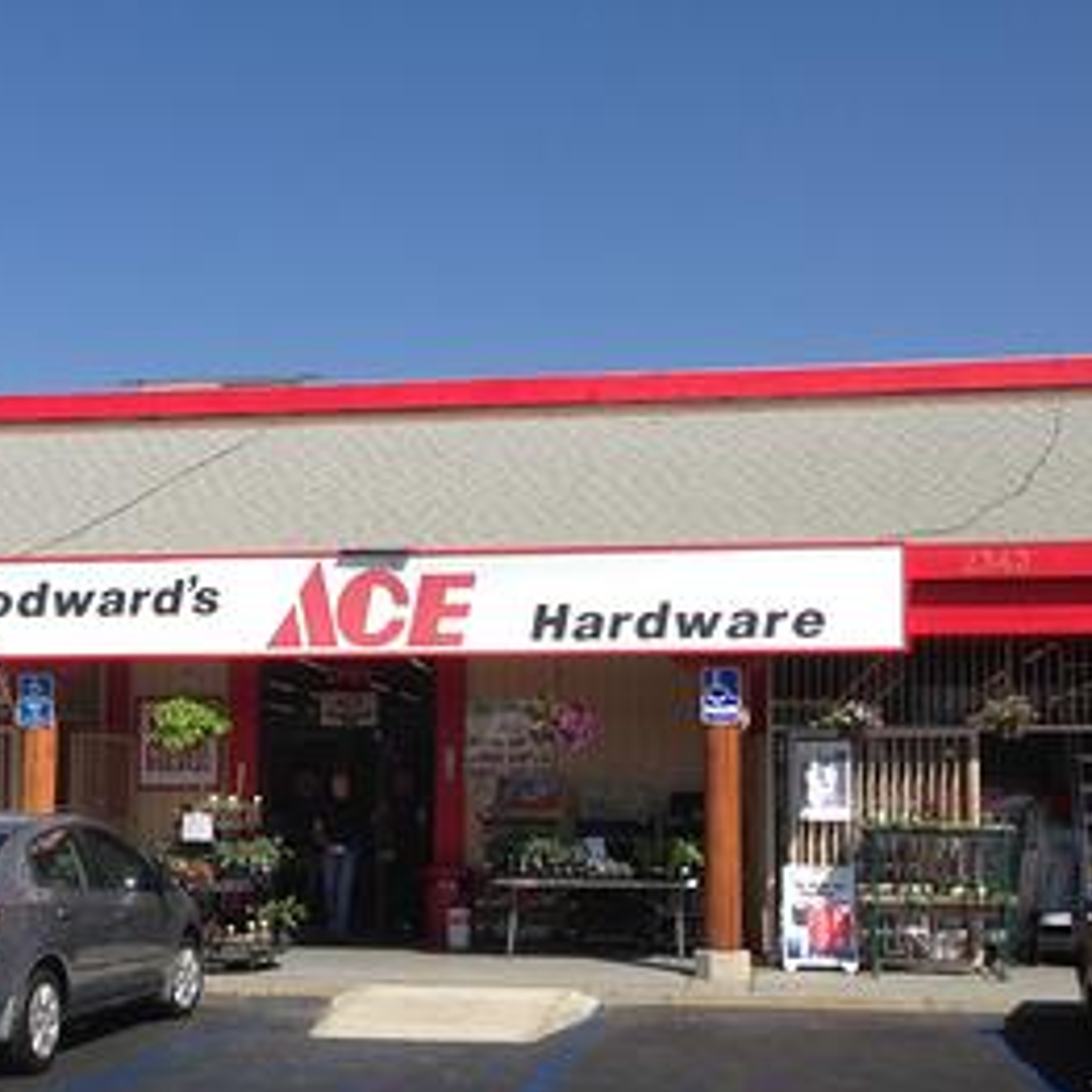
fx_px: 1856
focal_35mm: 52
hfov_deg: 32.7
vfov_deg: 32.7
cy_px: 659
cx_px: 444
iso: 50
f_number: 2.4
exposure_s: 1/1506
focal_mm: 4.13
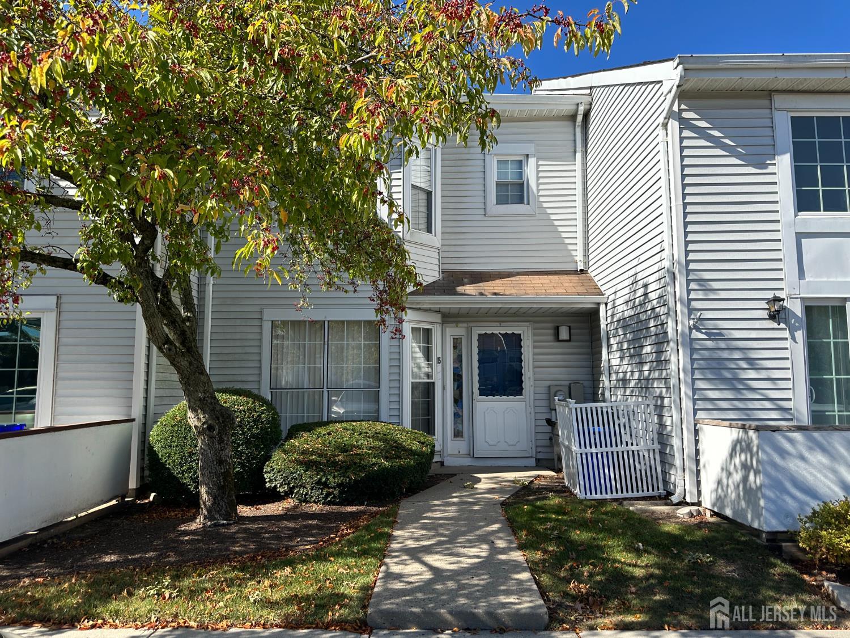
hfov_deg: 71.6
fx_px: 589
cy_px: 319
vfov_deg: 56.8
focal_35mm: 24
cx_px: 425
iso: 80
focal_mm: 6.86
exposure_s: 1/3247
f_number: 1.78
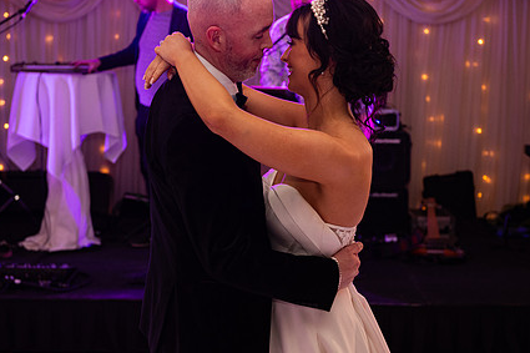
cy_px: 145
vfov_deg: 19.2
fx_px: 1045
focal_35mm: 71
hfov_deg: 28.4
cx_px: 224
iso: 1000
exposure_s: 1/160
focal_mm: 52
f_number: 3.5
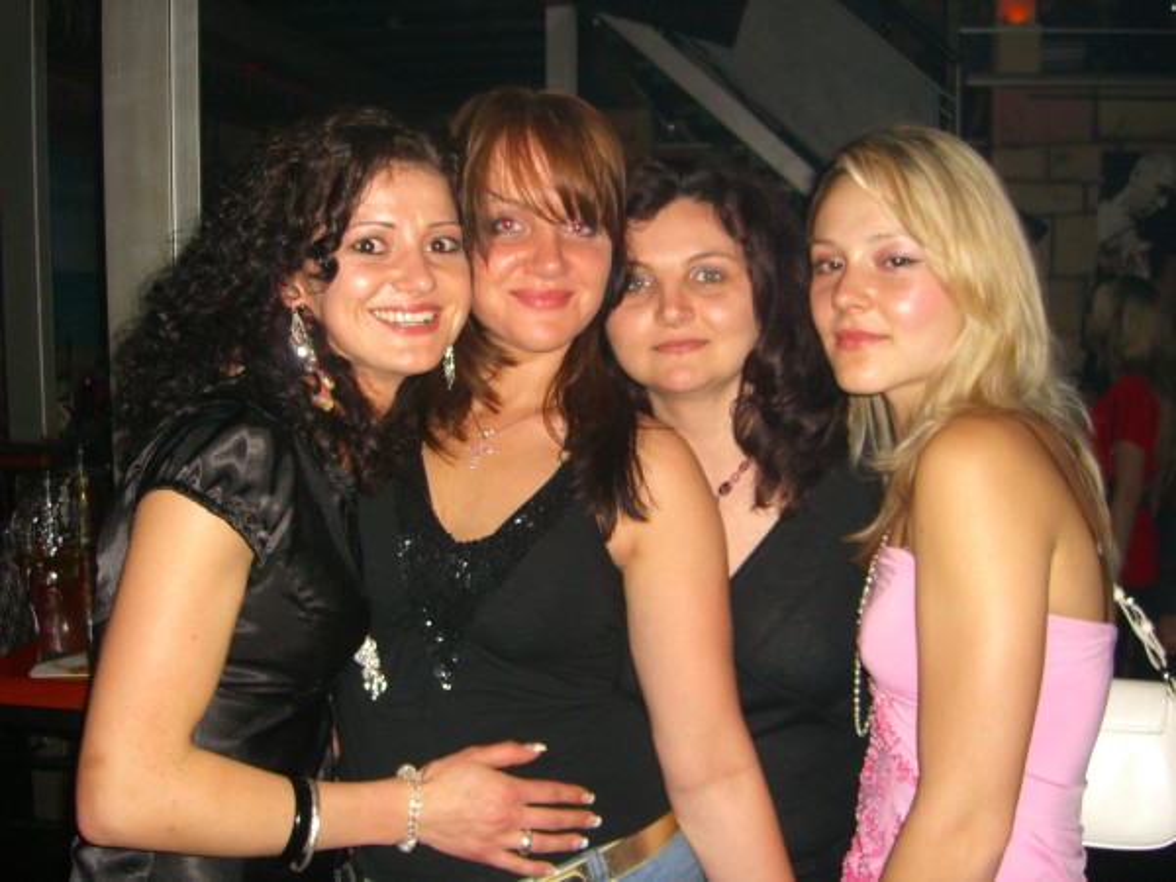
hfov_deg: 49.0
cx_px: 588
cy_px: 441
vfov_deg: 37.7
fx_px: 1291
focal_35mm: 38
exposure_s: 1/60
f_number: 2.8
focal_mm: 7.9
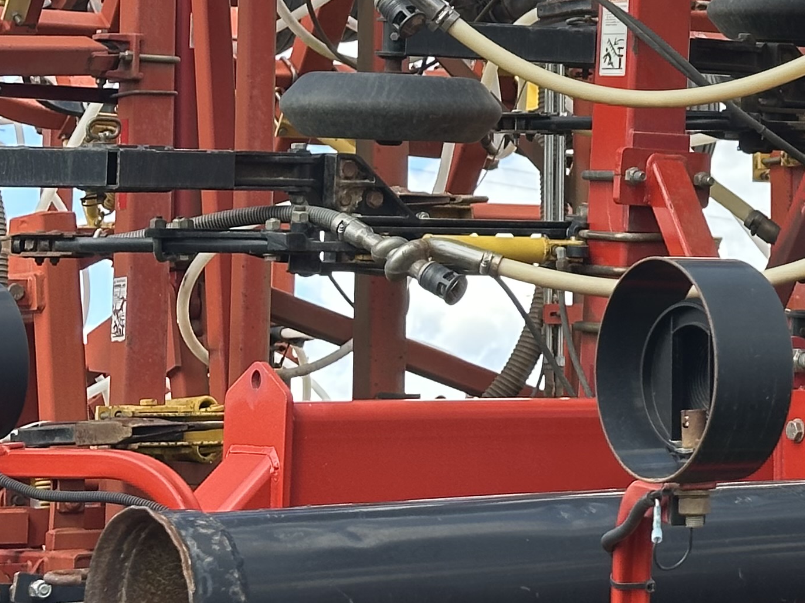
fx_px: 3278
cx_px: 936
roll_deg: +1.3
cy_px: -7
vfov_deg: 10.4
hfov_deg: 13.6
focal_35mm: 141
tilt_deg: +12.6
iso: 64
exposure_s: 1/668
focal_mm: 6.86
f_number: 1.78
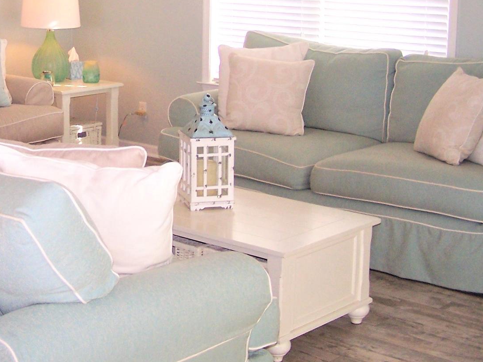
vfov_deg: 20.5
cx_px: 103
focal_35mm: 71
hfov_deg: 26.9
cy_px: 80
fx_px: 991
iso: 140
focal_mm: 6.3
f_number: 2.8
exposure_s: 1/90
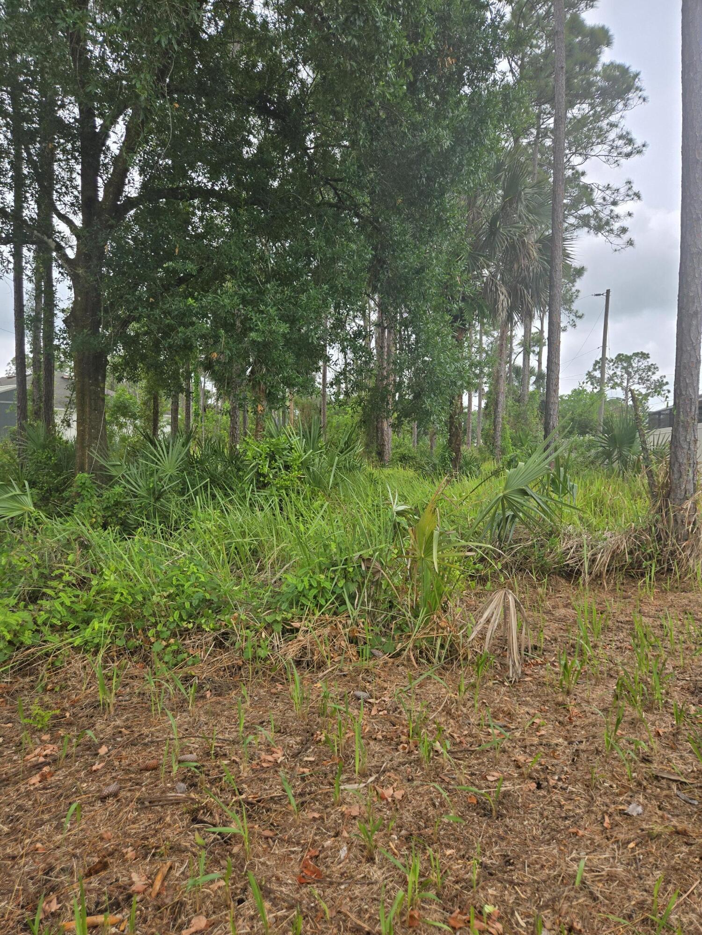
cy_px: 468
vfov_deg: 73.9
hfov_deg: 58.9
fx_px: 622
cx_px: 351
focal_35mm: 23
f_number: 1.8
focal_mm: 5.4
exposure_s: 1/2921
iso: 64
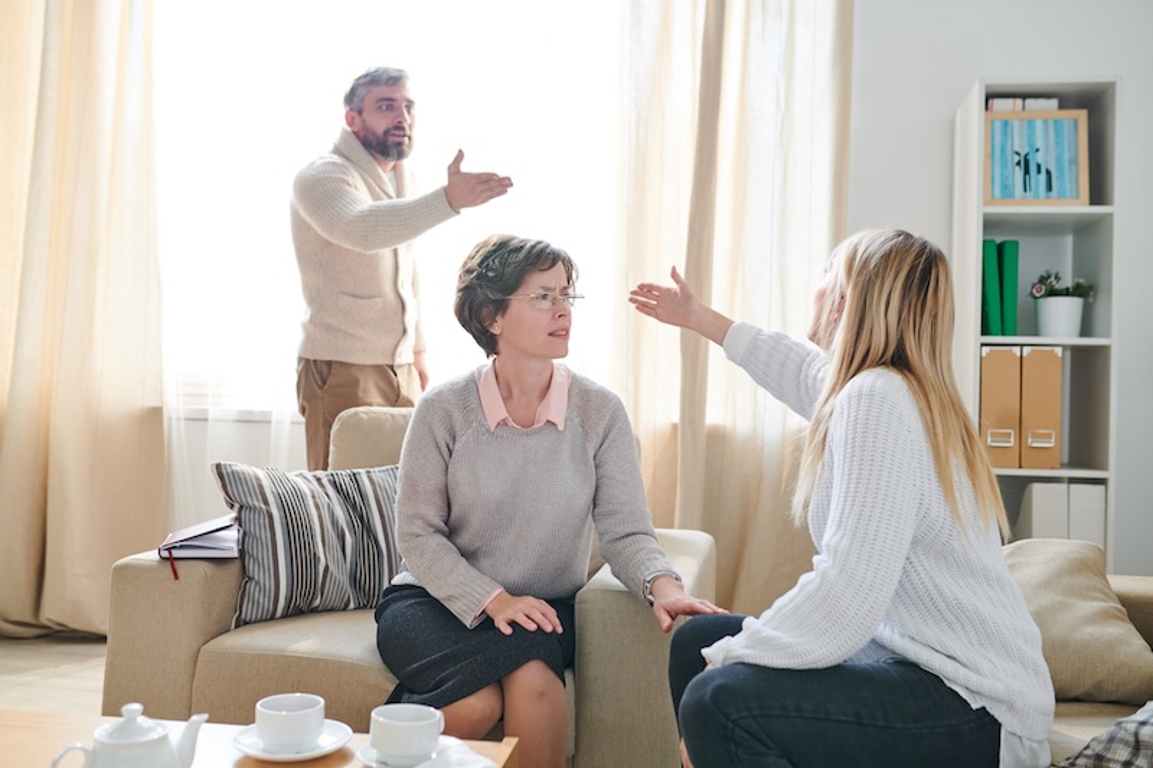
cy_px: 384
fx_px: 1121
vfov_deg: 37.8
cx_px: 576
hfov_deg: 54.4
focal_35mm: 35
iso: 800
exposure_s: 1/160
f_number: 3.5
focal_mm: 35
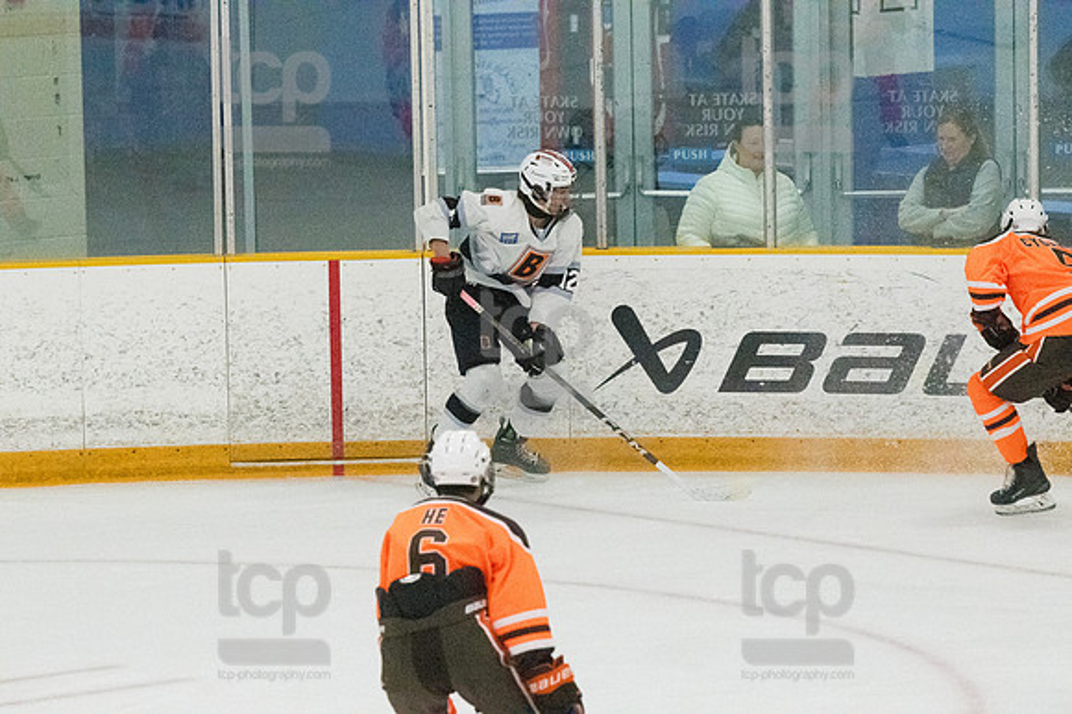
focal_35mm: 300
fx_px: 8928
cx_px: 536
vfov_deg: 4.6
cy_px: 357
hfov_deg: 6.9
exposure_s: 1/1600
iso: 8000
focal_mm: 200
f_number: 5
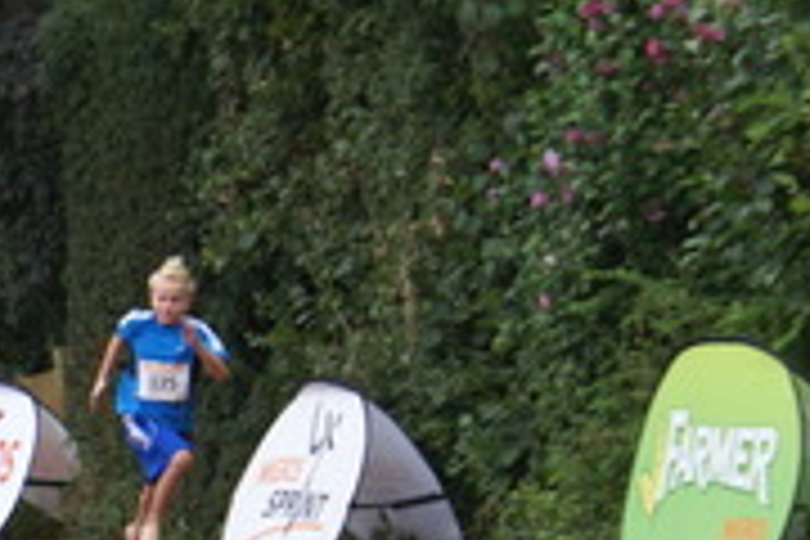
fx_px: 7087
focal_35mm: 315
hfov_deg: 6.5
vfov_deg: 4.4
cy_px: 302
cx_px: -382
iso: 160
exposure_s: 1/250
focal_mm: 70
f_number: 5.6
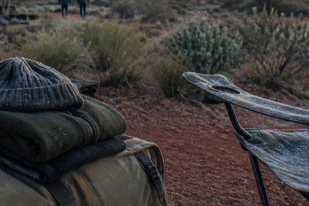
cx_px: 144
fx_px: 523
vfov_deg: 22.1
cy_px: 54
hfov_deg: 32.9
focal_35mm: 61
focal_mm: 35
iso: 4000
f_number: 8
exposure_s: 1/25
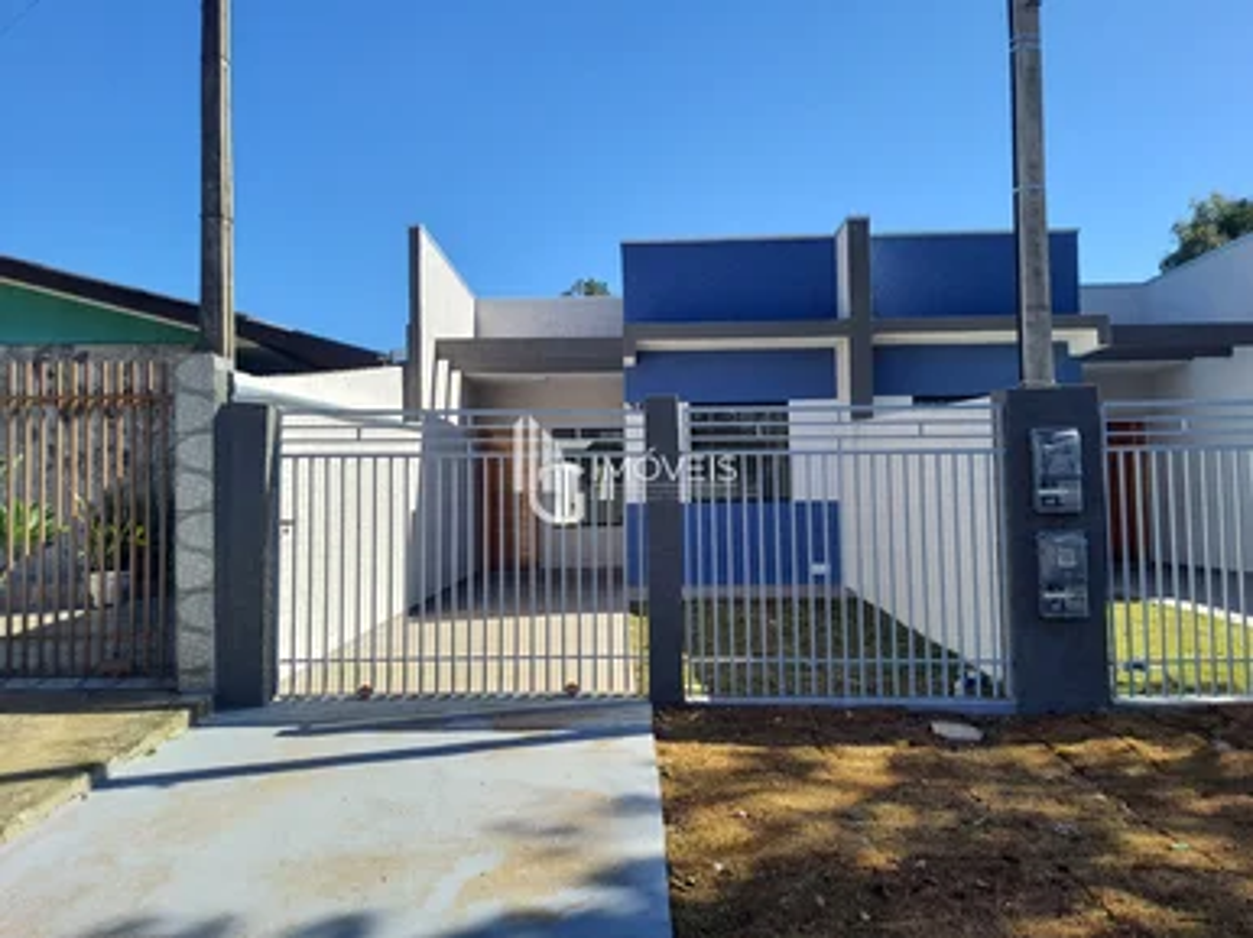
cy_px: 469
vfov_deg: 56.8
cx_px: 626
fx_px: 868
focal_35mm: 24
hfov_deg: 71.6
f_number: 1.8
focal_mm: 5.23
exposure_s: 1/998
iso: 50
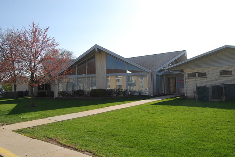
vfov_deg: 45.8
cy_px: 78
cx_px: 118
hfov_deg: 64.5
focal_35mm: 28
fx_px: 186
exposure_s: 1/200
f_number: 8
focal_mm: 19
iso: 100
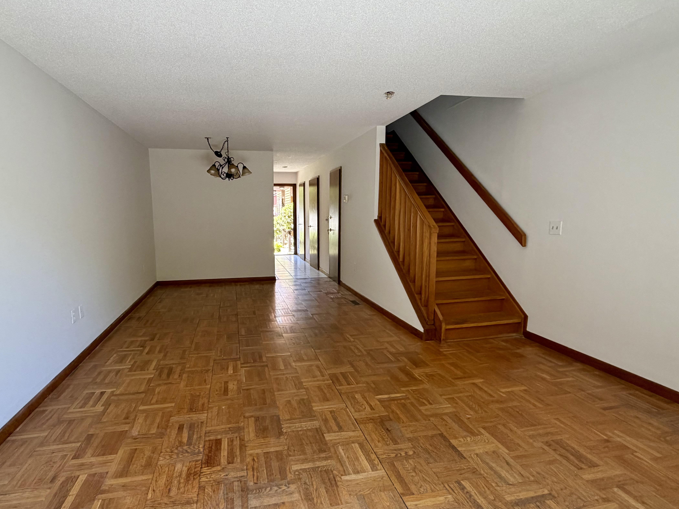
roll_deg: +0.5
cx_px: 306
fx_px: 373
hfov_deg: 84.4
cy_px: 265
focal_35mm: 19
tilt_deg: -8.4
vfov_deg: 68.7
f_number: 2.2
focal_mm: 2.22
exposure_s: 1/121
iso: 160
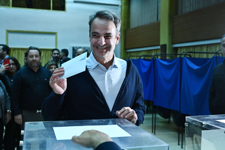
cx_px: 112
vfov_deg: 30.5
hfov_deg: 44.5
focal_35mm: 44
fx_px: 275
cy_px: 75
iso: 3600
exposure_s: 1/250
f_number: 5
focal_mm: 44
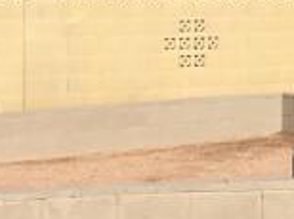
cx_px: 510
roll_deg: +0.6
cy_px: -8
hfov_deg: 9.8
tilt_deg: +1.3
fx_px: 1637
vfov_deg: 7.6
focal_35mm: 193
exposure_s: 1/1972
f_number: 2.2
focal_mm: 4.15
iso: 25
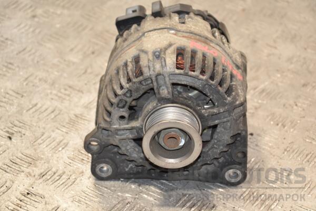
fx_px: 987
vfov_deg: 12.2
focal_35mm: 112
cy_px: 106
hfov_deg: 18.2
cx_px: 158
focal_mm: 75
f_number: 5.3
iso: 800
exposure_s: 1/80
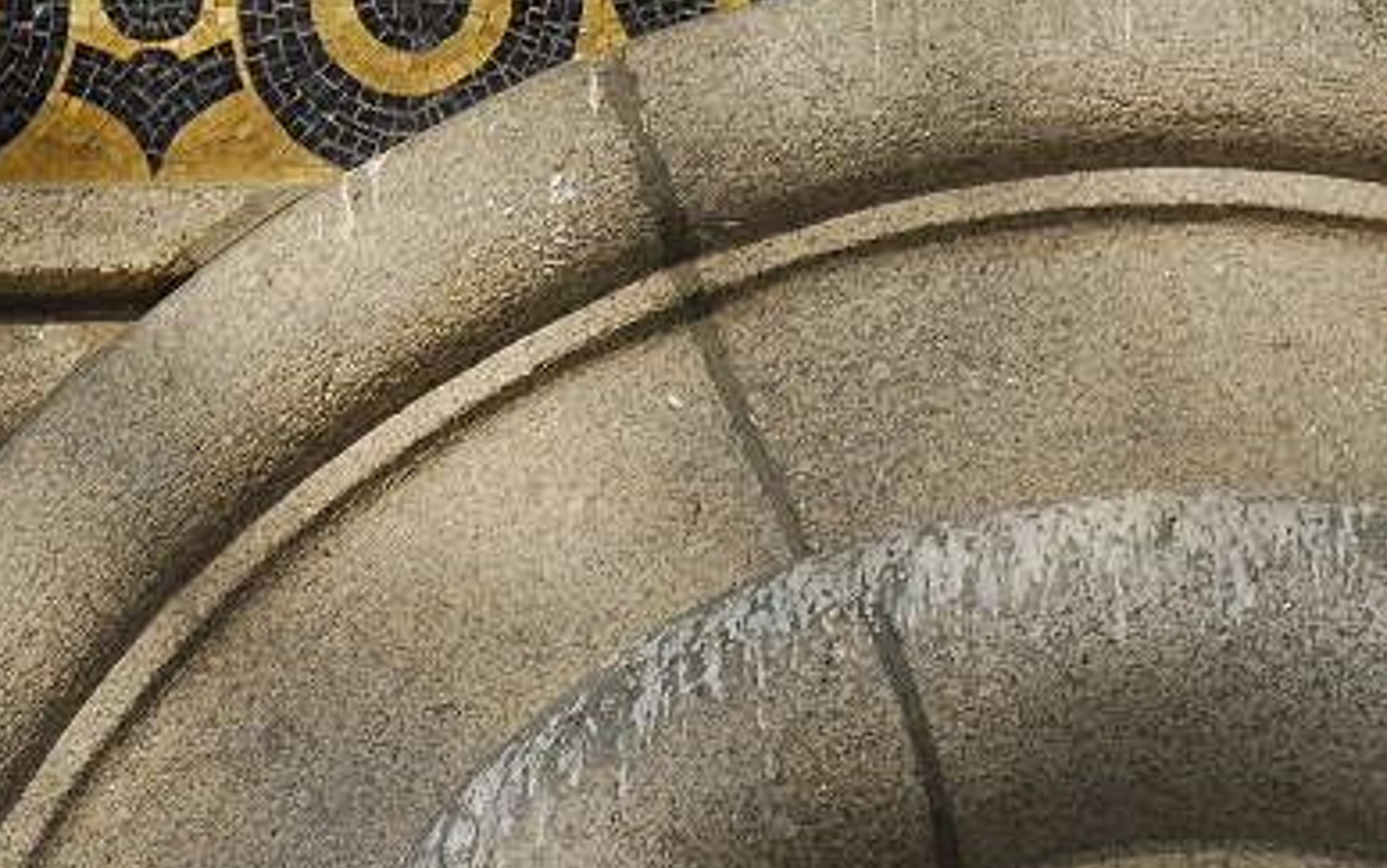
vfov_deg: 1.8
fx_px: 28367
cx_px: 1115
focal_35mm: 750
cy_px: -198
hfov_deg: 2.8
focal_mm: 200
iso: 100
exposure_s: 1/125
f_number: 6.3
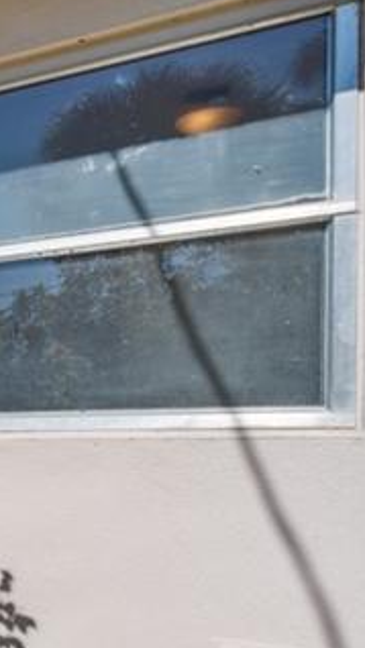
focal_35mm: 54
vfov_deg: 37.8
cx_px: -657
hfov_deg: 12.5
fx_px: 929
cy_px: 466
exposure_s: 1/500
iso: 200
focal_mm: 16
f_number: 9
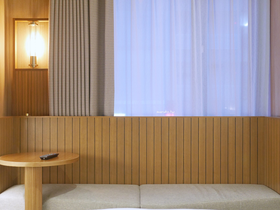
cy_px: 105
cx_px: 140
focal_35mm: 50
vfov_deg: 29.1
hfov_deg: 38.2
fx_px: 405
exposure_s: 1/60
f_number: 2.8
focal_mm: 25
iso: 1250
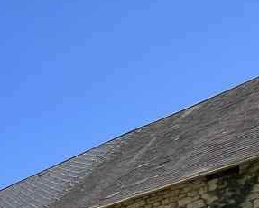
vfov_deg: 19.5
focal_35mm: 53
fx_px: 407
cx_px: -233
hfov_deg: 20.6
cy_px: 395
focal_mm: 1.57
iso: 32
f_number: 1.8
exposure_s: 1/1263
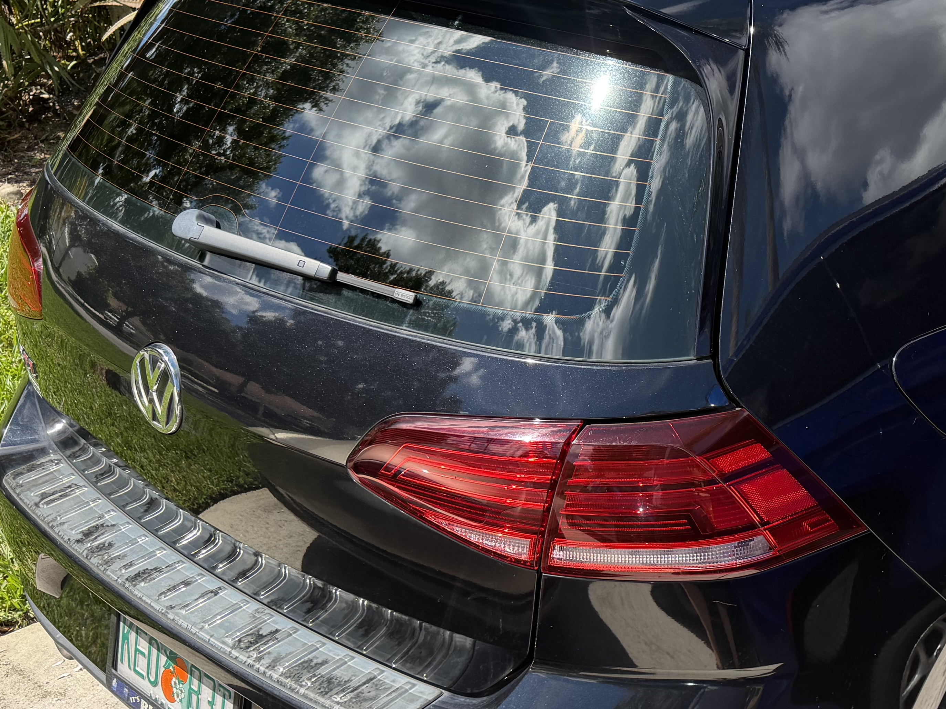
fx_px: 1366
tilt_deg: -20.7
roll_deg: -1.6
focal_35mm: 50
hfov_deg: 36.1
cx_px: 830
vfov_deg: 29.1
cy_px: 311
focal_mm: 6.76
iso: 100
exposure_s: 1/2299
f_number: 1.78
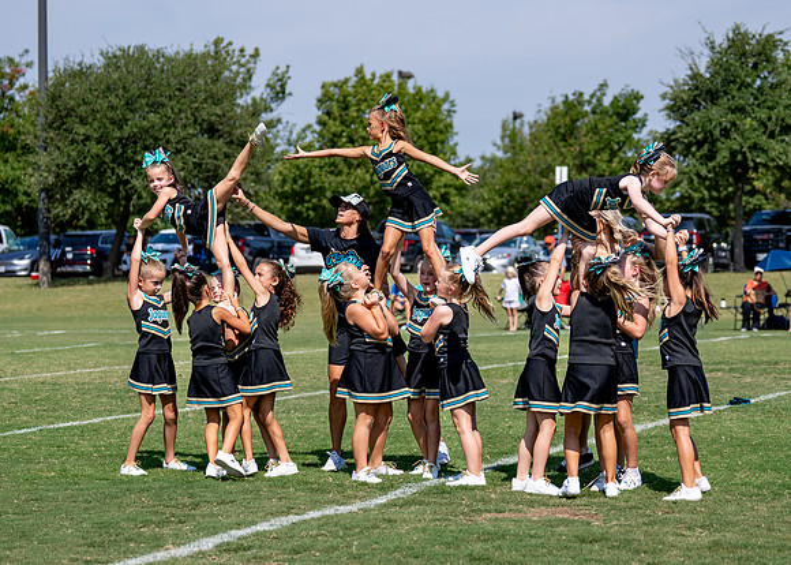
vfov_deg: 14.6
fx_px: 2200
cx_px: 427
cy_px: 241
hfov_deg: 20.4
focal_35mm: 98
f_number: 2.8
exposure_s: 1/2500
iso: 100
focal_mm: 70
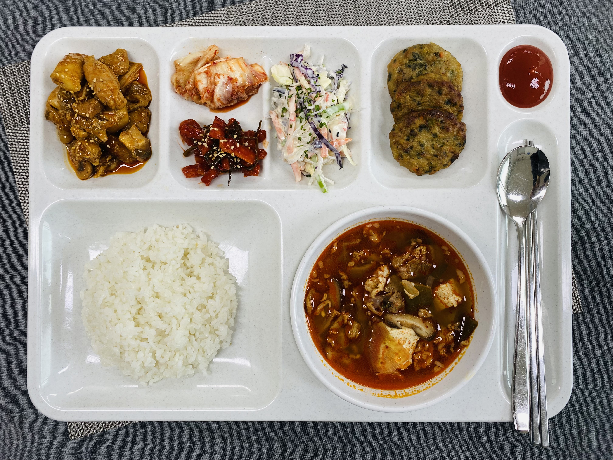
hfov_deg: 67.3
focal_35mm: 26
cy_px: 230
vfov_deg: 53.1
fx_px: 460
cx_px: 306
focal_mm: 4.25
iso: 64
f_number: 1.8
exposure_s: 1/120
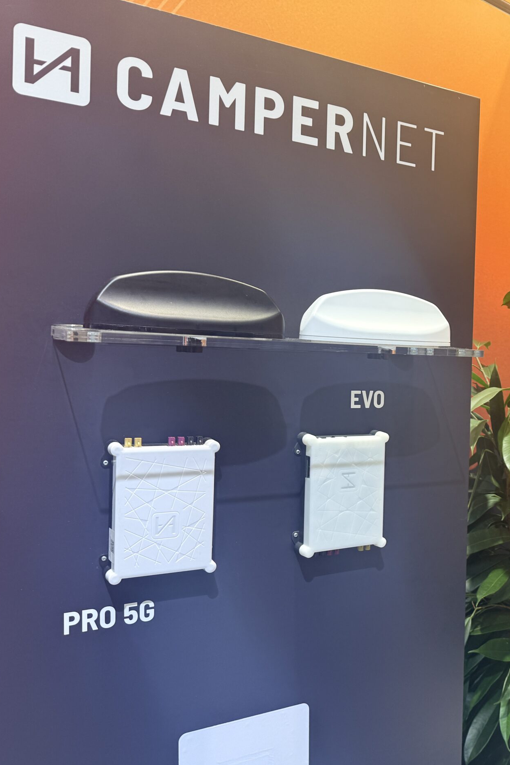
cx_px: 444
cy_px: 390
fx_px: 722
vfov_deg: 55.8
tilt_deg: -1.2
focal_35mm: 34
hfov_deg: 36.8
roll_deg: -2.5
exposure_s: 1/100
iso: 80
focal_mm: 6.76
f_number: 1.78
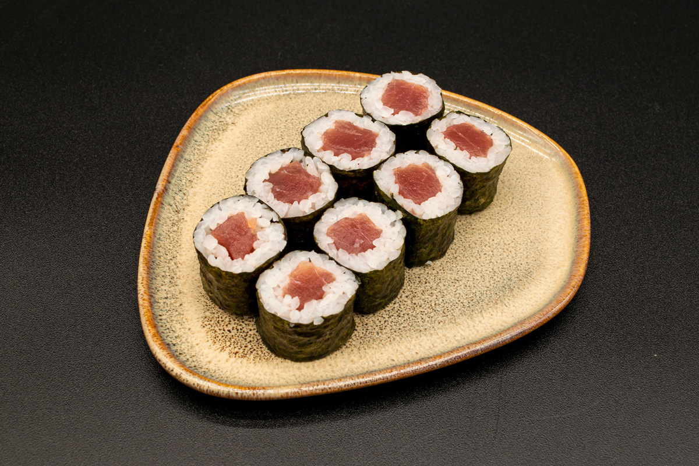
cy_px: 233
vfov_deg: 30.8
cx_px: 350
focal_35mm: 44
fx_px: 845
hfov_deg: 45.0
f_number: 8
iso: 100
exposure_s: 1/40
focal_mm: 29
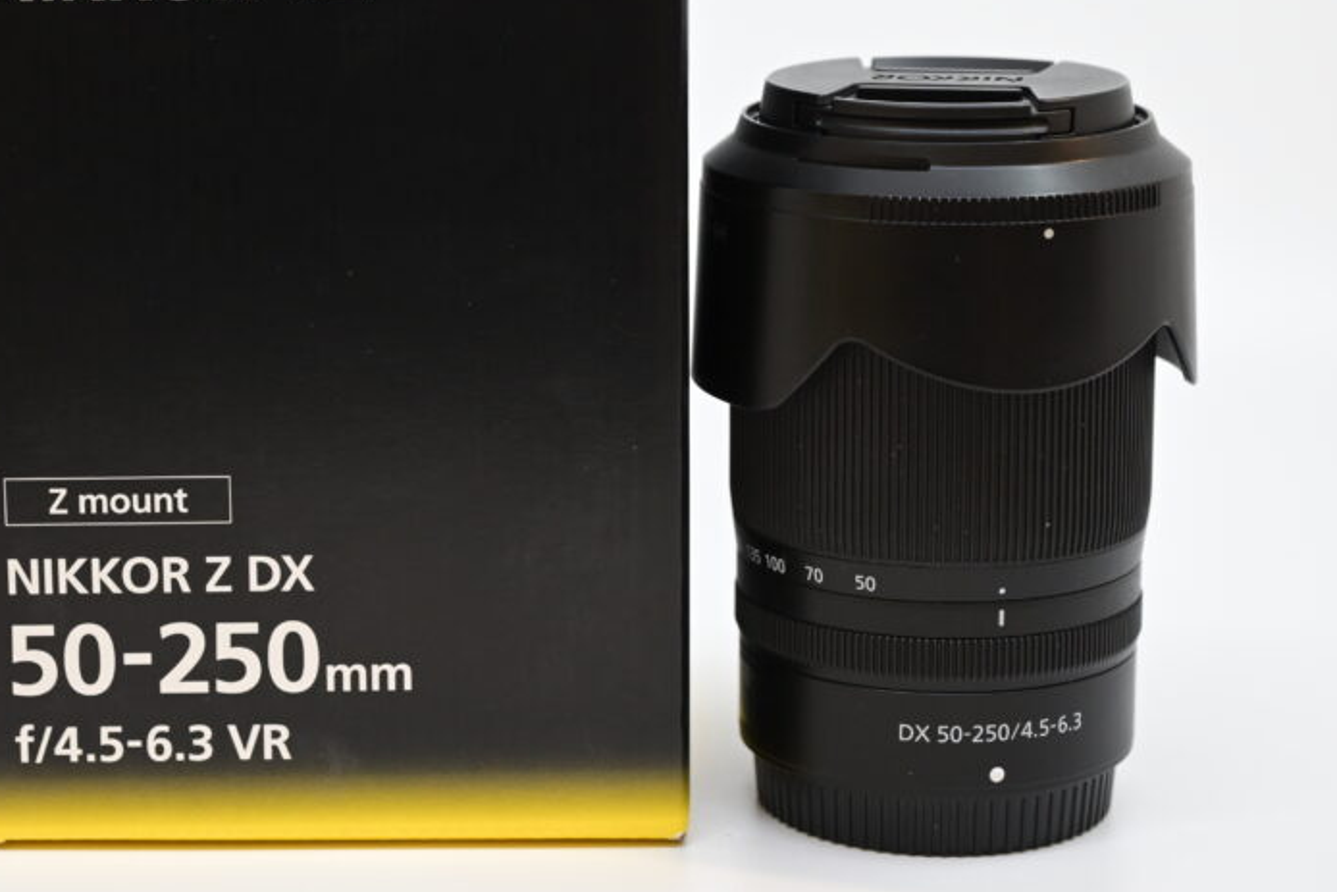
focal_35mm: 93
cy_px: 307
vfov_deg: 14.7
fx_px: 3454
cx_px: 499
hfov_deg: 21.9
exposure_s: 1/640
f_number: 6.3
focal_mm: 63
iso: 3200
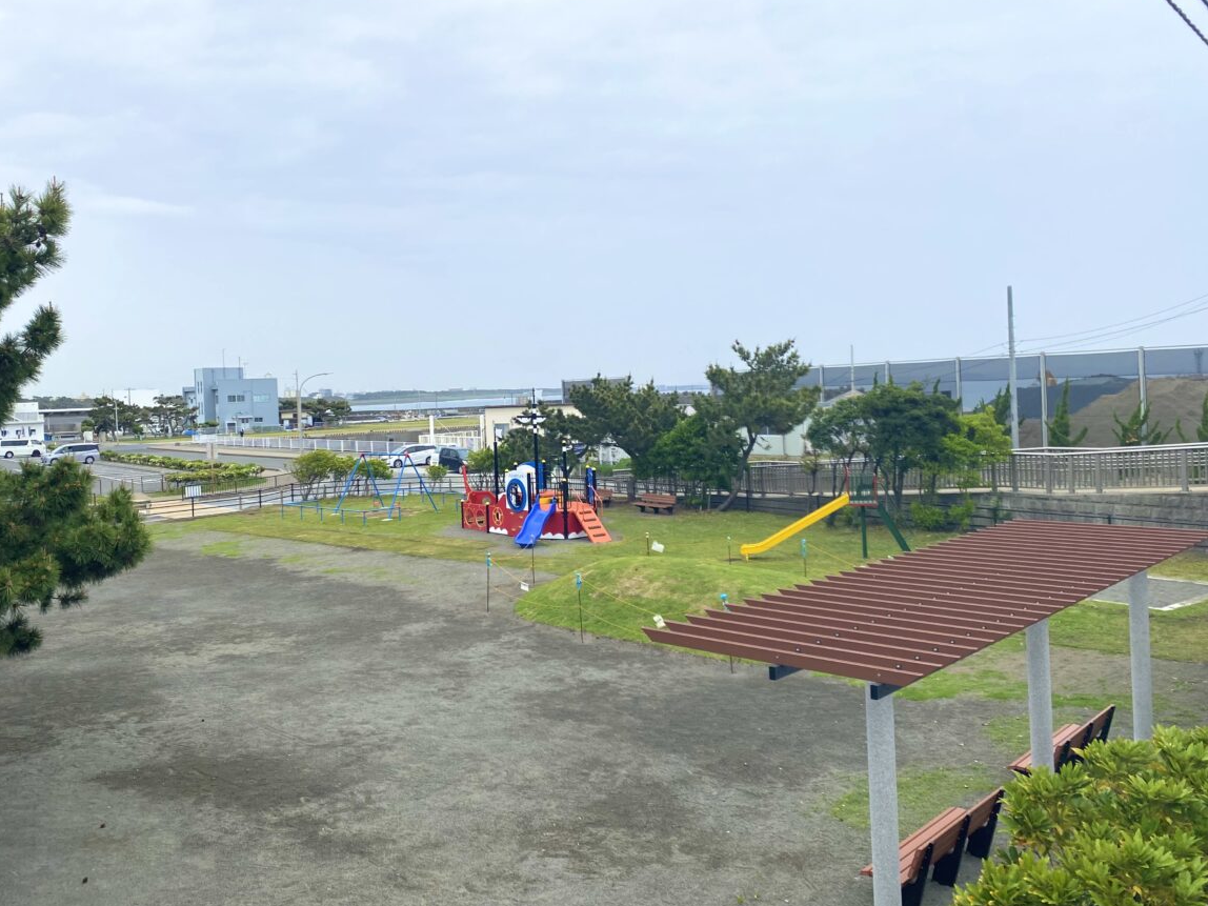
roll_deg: +2.1
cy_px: 407
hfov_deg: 61.5
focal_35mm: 29
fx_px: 1012
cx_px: 536
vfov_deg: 48.2
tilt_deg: -1.3
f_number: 1.8
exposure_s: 1/1808
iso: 32
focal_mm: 4.25
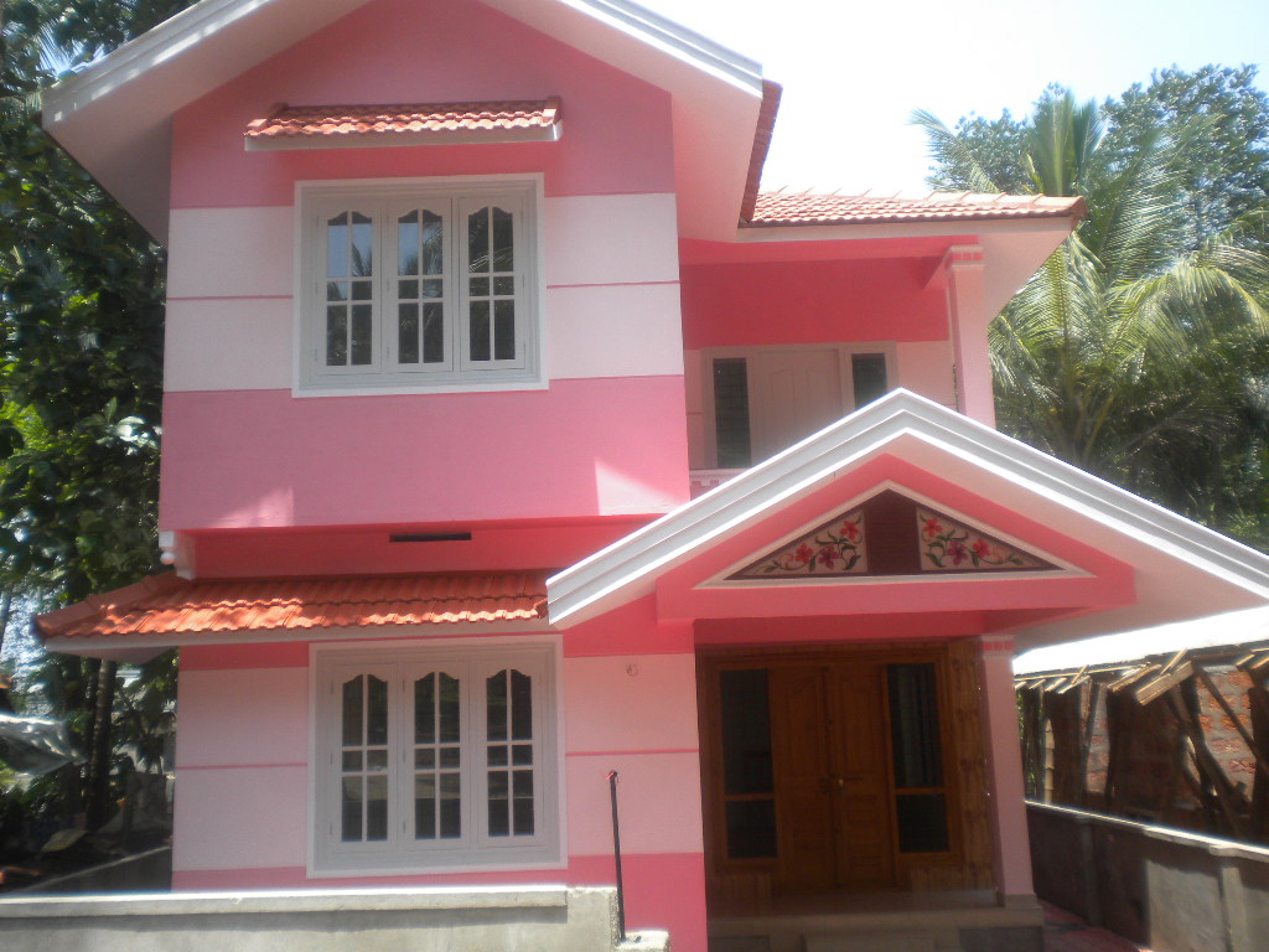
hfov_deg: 52.6
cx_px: 634
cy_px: 476
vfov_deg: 40.7
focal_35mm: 35
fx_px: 1283
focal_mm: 6.3
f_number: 4.6
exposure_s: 1/253
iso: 113
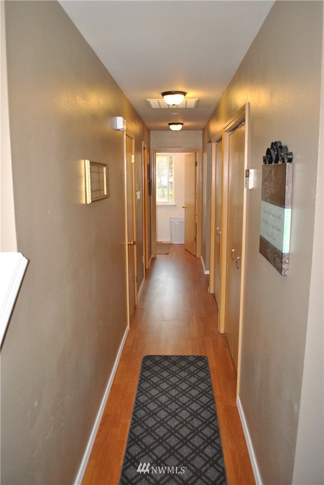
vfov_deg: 67.3
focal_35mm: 27
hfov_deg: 48.1
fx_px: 363
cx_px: 162
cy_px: 242
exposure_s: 1/125
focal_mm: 18
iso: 1000
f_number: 3.5
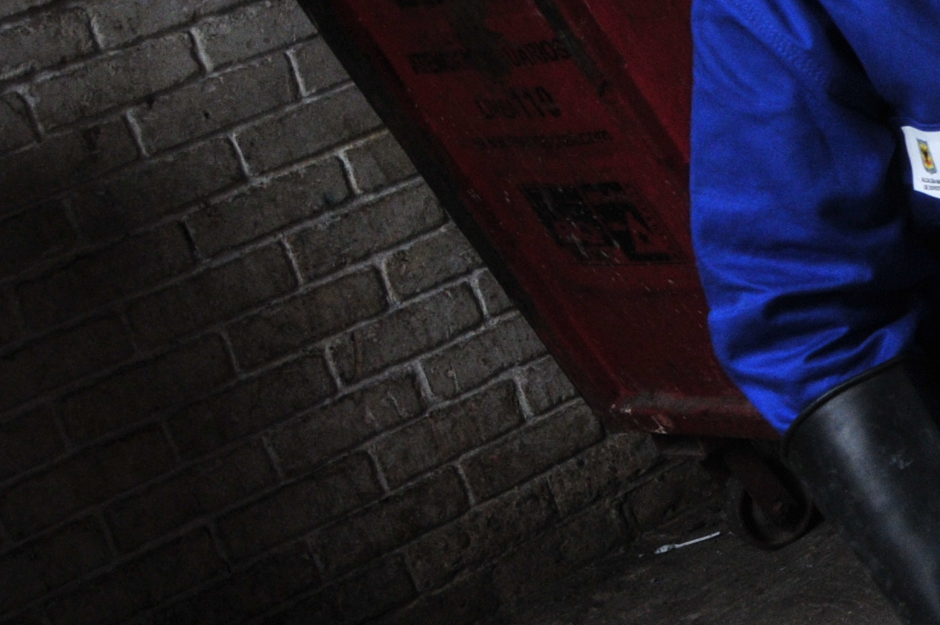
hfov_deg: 17.5
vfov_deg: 13.0
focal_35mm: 104
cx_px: 1454
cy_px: 73
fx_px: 2713
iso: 640
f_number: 4.5
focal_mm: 20
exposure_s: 1/320
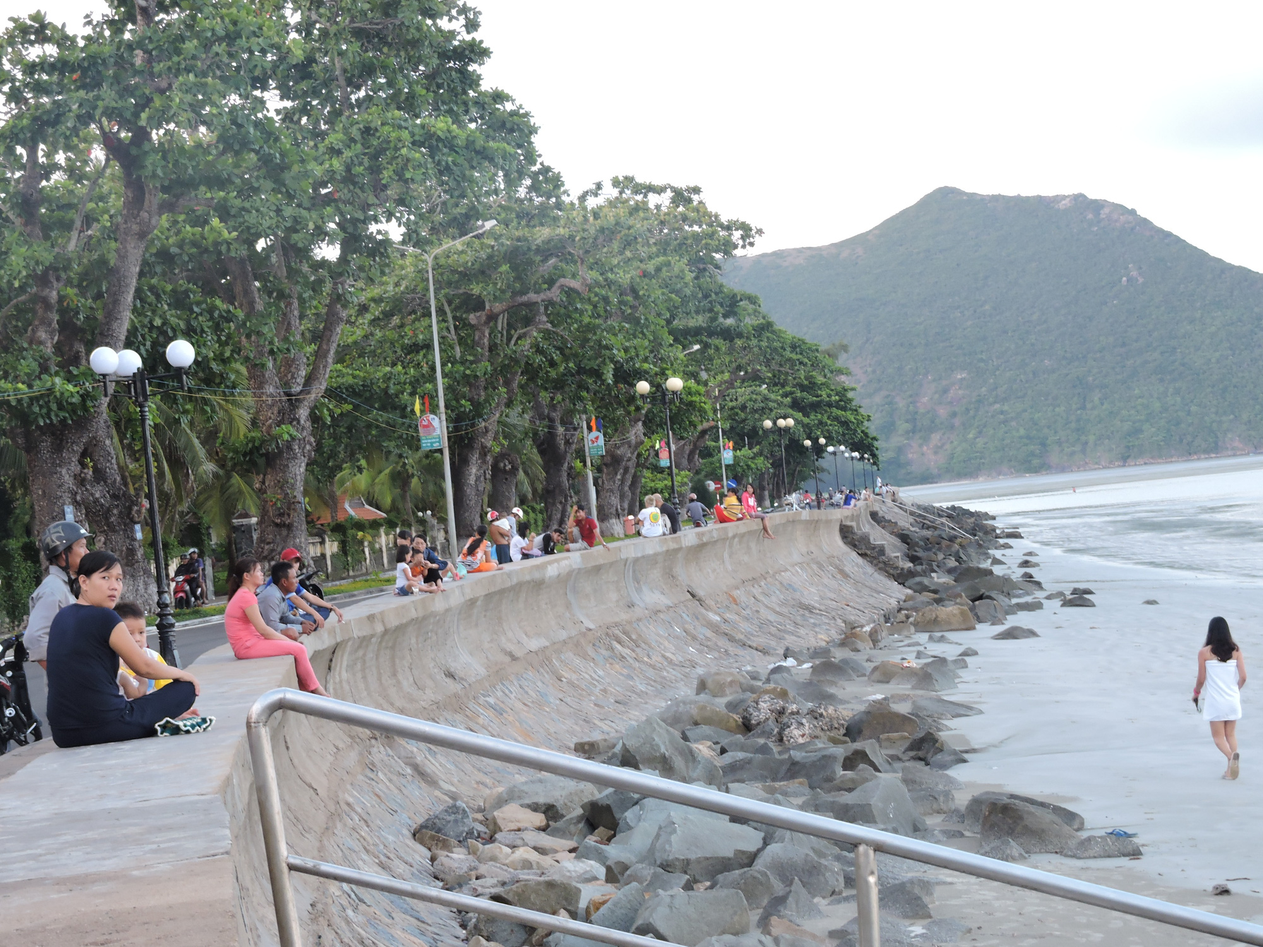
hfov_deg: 23.0
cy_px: 474
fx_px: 3101
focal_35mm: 85
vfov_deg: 17.4
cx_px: 632
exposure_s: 1/60
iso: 250
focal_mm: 15.2
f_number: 4.5
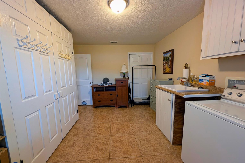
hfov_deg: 108.3
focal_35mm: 13
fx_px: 88
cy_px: 82
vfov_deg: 85.4
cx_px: 118
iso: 83
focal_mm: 2.23
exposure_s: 1/24
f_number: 1.95
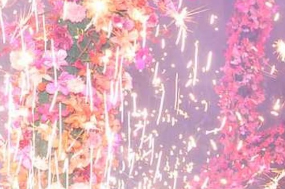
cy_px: 381
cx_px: 496
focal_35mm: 163
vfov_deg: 8.0
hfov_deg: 11.8
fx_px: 1288
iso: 400
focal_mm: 24
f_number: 6.3
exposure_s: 1/125
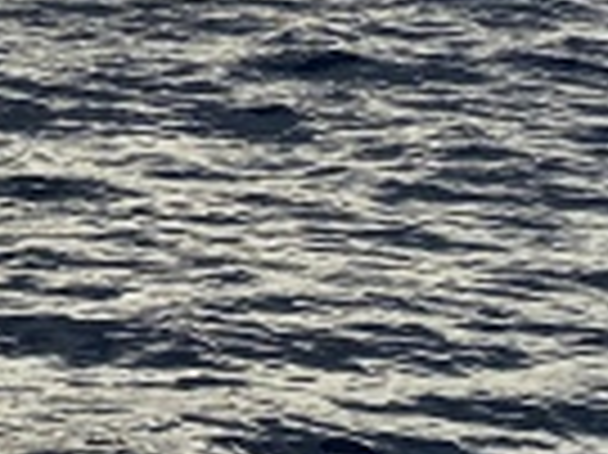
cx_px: -518
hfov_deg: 14.1
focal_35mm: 123
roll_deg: -0.6
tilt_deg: -0.3
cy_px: -216
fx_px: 2158
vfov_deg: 11.6
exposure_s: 1/5495
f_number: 1.8
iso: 32
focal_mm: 4.25
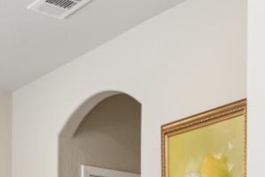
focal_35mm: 84
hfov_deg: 23.3
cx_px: 262
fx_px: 615
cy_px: 366
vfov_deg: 13.7
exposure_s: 1/5
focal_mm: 11
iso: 100
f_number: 7.1
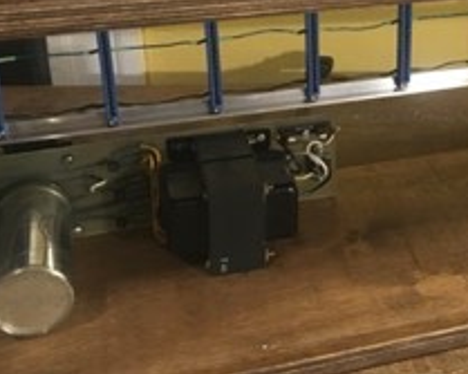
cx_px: 412
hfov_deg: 28.2
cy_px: 99
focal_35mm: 65
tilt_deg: -24.0
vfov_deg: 23.3
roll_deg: -0.7
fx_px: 900
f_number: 2.2
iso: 200
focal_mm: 4.15
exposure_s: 1/24
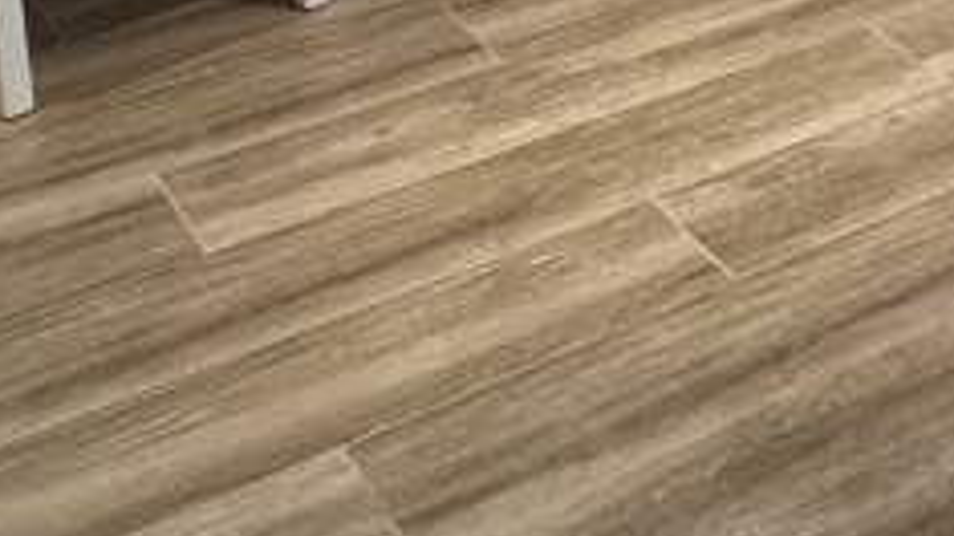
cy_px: -666
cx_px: 1539
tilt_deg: -7.7
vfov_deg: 12.8
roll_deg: -1.3
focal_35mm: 77
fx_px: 1947
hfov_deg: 21.6
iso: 160
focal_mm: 1.57
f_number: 1.8
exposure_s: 1/50
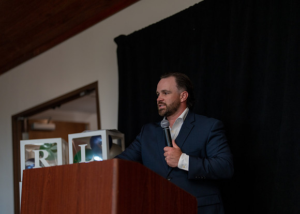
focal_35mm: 62
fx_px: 529
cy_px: 125
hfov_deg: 31.6
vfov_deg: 22.9
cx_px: 170
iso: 200
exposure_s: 1/320
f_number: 1.2
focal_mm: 50
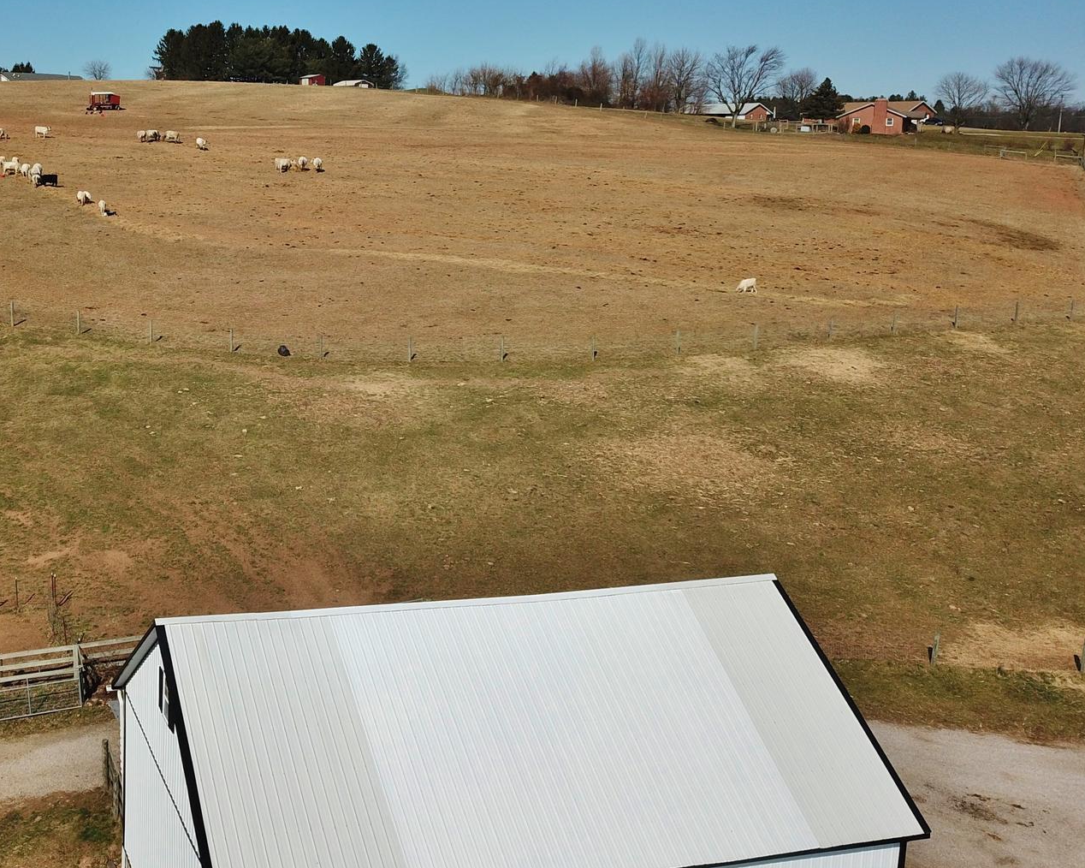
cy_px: 321
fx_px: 1316
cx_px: 270
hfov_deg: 43.4
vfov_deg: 36.3
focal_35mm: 41
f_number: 2.2
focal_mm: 4.73
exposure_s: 1/3344
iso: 100
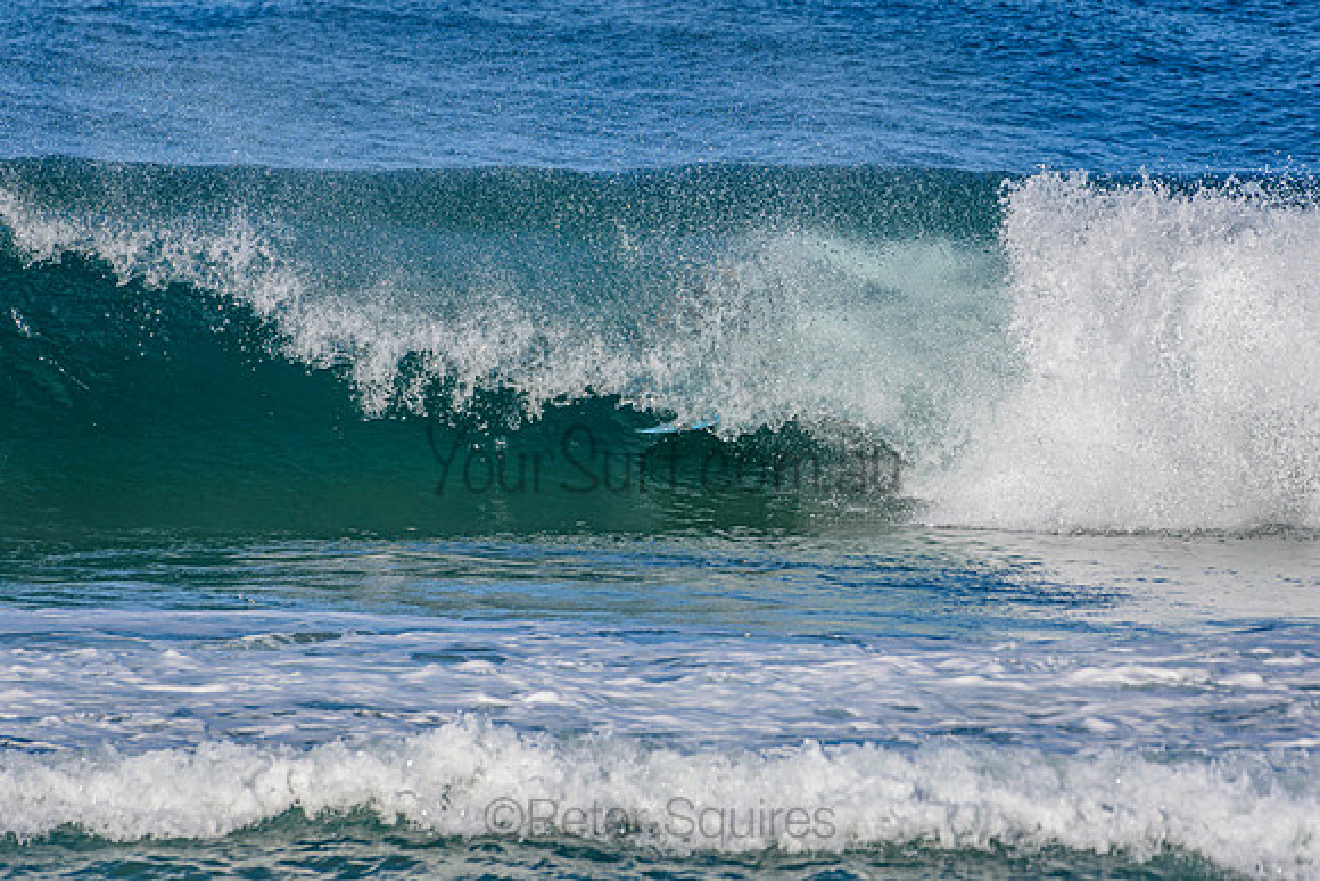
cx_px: 660
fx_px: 27505
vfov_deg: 1.8
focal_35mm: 750
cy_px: 440
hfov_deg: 2.7
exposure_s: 1/2000
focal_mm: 500
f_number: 5.6
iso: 280
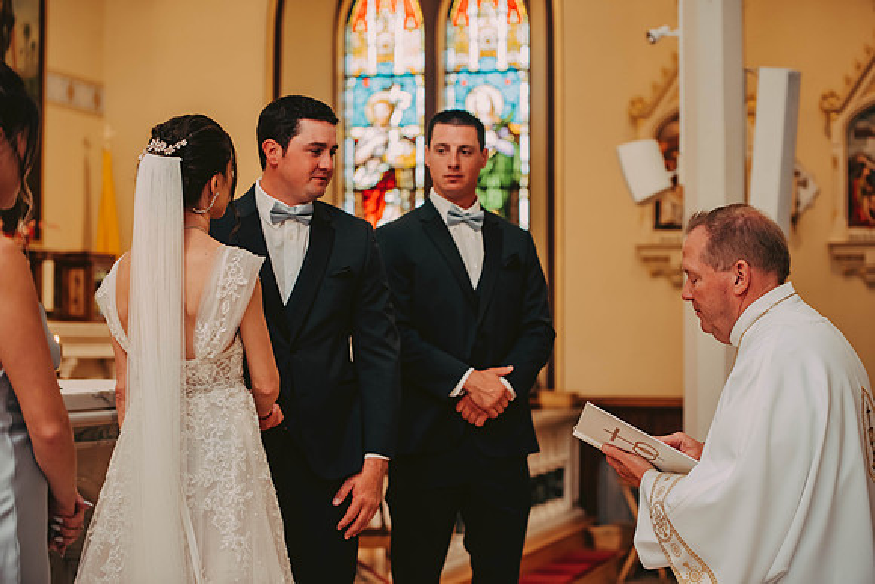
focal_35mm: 70
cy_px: 292
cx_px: 438
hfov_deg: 28.8
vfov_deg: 19.5
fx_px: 1702
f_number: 2.8
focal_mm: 70
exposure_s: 1/80
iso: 800
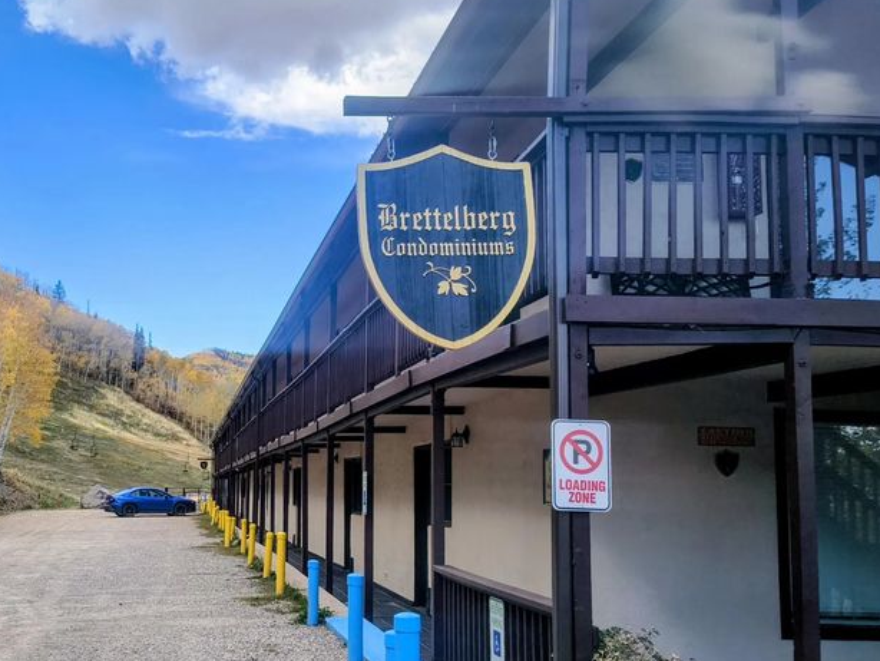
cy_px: 347
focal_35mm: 40
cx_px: 245
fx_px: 1017
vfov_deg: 36.0
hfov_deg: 45.5
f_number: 1.8
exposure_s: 1/1203
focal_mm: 5.56
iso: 100
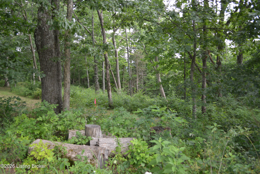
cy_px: 87
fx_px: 238
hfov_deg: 57.2
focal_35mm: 33
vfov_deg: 40.0
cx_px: 130
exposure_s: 1/60
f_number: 4
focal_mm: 22
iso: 500
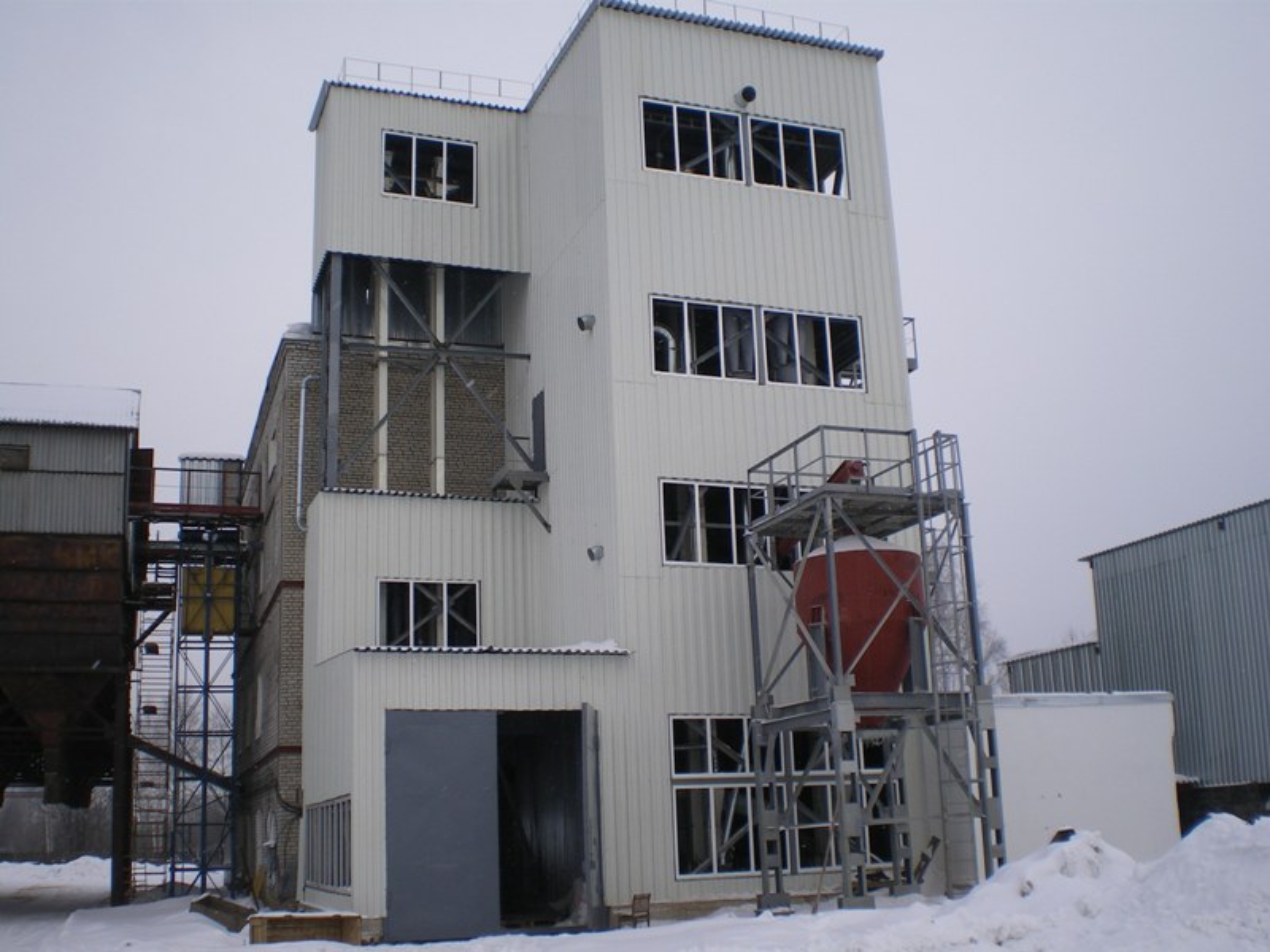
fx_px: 1394
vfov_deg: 37.7
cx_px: 635
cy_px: 476
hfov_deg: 49.0
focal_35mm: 38
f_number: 4.6
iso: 64
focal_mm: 6.3
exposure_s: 1/250
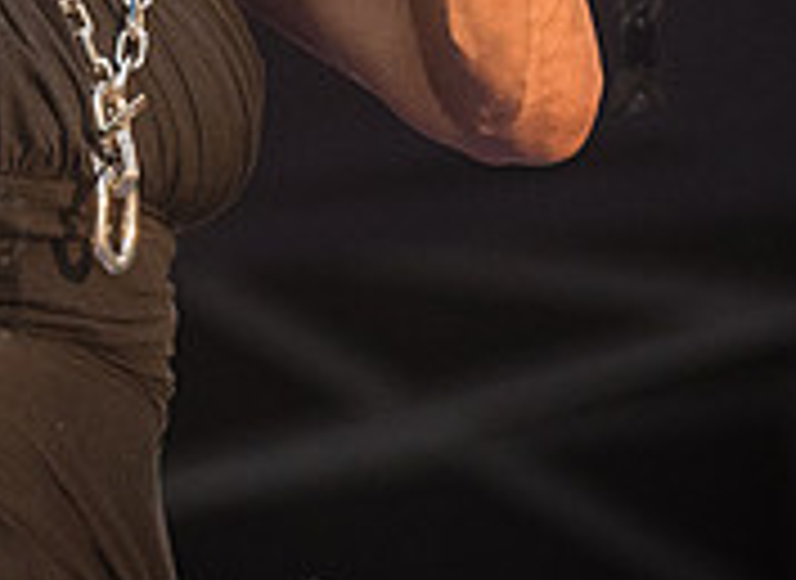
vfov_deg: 2.3
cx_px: 227
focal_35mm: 641
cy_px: -269
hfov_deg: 3.1
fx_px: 14591
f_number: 4
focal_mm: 145
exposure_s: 1/400
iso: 2500
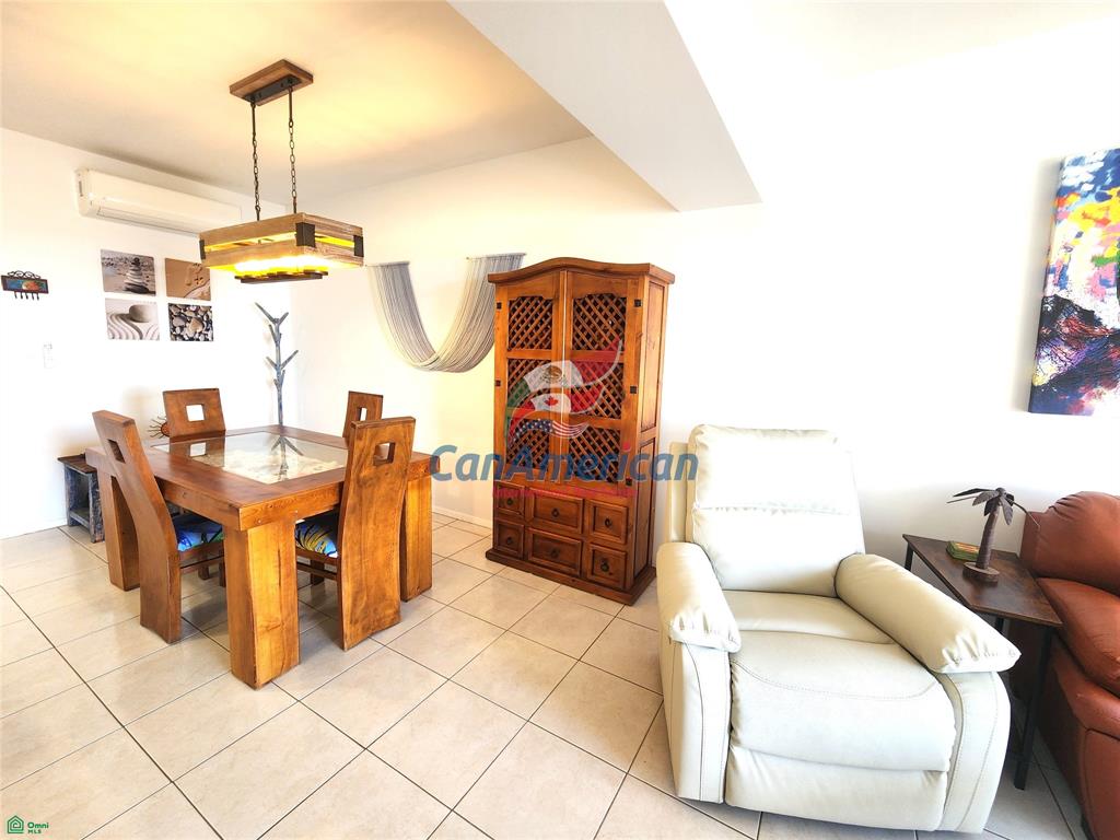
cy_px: 420
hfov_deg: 106.2
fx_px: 421
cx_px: 560
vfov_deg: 89.9
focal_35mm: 13
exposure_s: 1/60
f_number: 2.2
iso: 125
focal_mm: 2.2
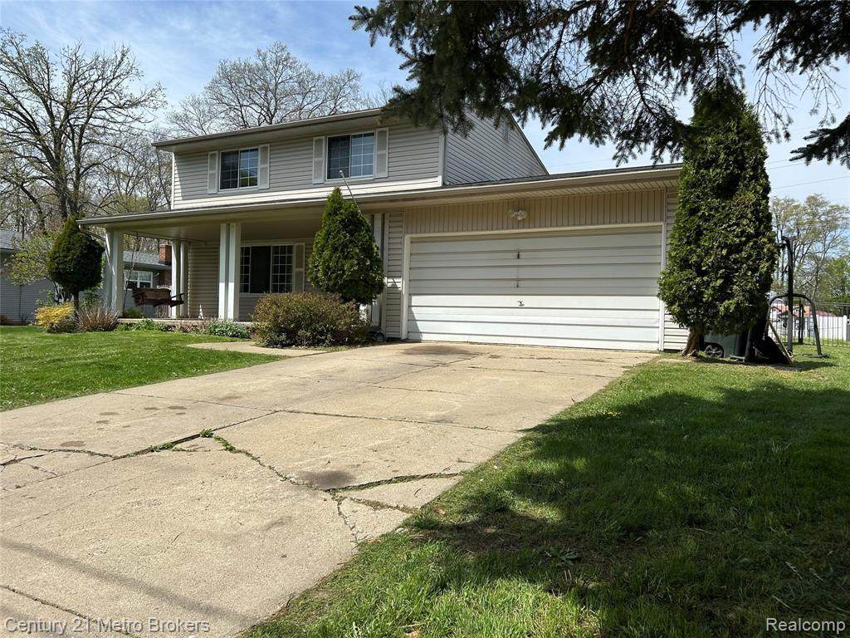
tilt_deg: -0.1
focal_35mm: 26
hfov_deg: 67.3
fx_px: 638
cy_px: 319
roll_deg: -1.7
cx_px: 425
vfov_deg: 53.1
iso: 50
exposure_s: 1/4444
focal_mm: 5.7
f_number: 1.5
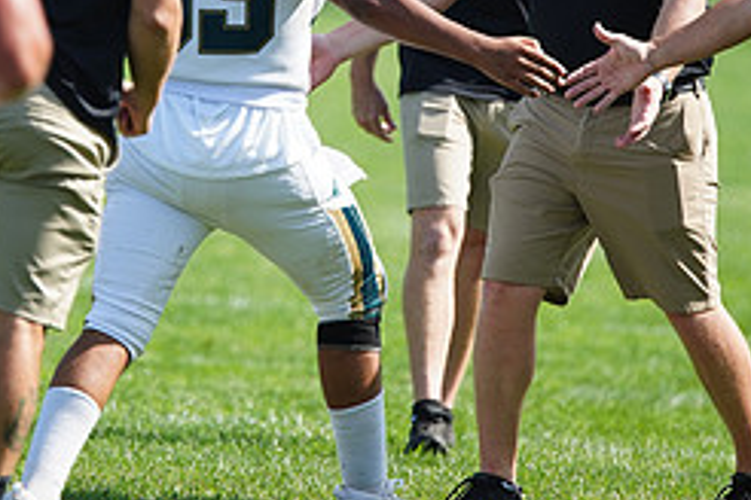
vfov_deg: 1.9
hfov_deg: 2.9
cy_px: 62
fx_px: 14748
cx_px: 284
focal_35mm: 707
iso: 400
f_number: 2.8
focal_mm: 300
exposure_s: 1/3200
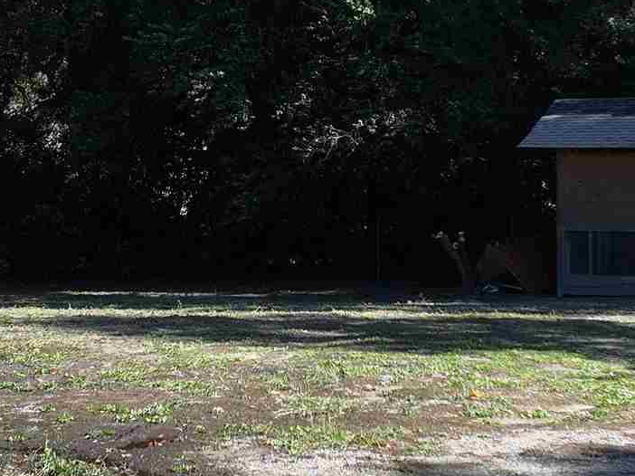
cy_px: 163
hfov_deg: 18.7
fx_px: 1925
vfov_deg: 14.1
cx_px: 318
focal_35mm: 105
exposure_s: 1/1000
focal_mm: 12.29
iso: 110
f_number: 2.8
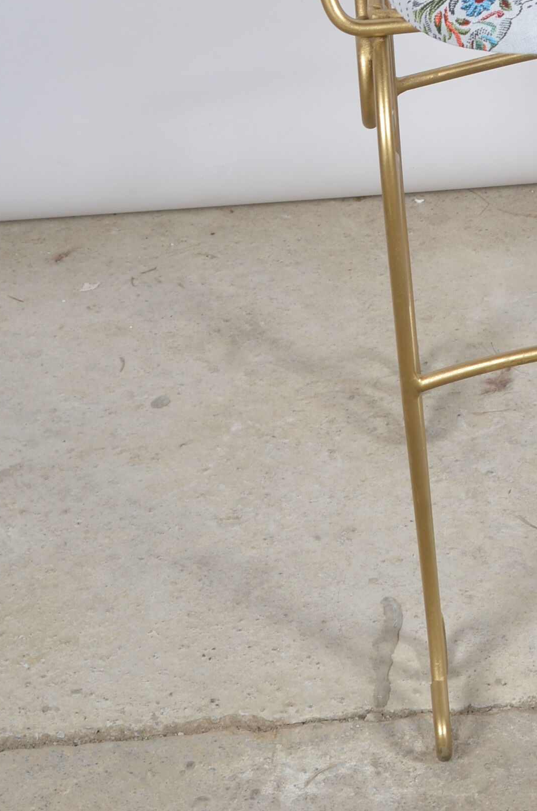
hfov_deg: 7.9
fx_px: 3842
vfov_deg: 11.8
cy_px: -97
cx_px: 589
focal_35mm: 171
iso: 100
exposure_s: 1/125
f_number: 10
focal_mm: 50
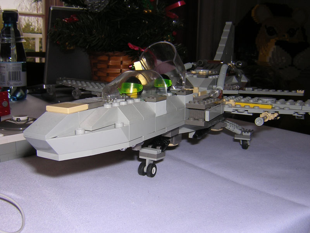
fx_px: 322
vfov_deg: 39.7
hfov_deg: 51.4
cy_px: 116
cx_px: 155
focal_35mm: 36
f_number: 5.2
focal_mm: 4.7
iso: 100
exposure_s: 1/60.1
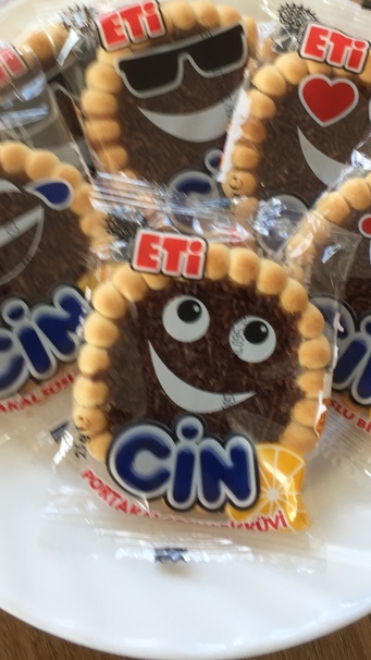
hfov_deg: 24.9
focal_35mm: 48
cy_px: 183
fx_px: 839
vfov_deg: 41.9
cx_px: 210
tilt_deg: -72.8
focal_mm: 4.15
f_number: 2.2
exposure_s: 1/50
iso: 40
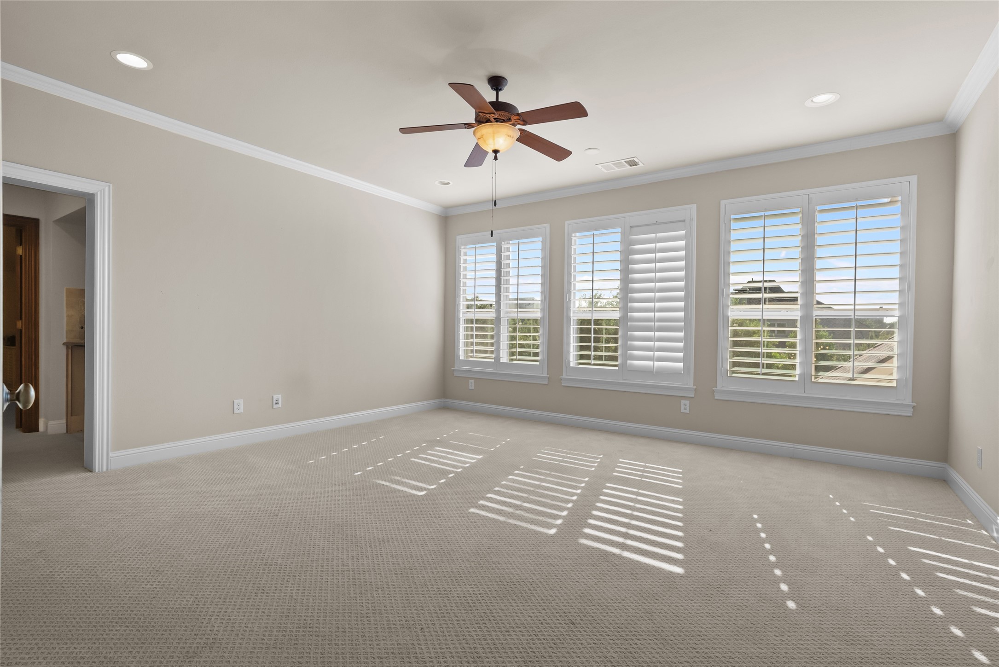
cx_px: 500
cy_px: 334
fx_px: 444
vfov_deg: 73.8
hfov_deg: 96.7
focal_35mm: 16
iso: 640
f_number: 8
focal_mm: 16
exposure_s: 1/20
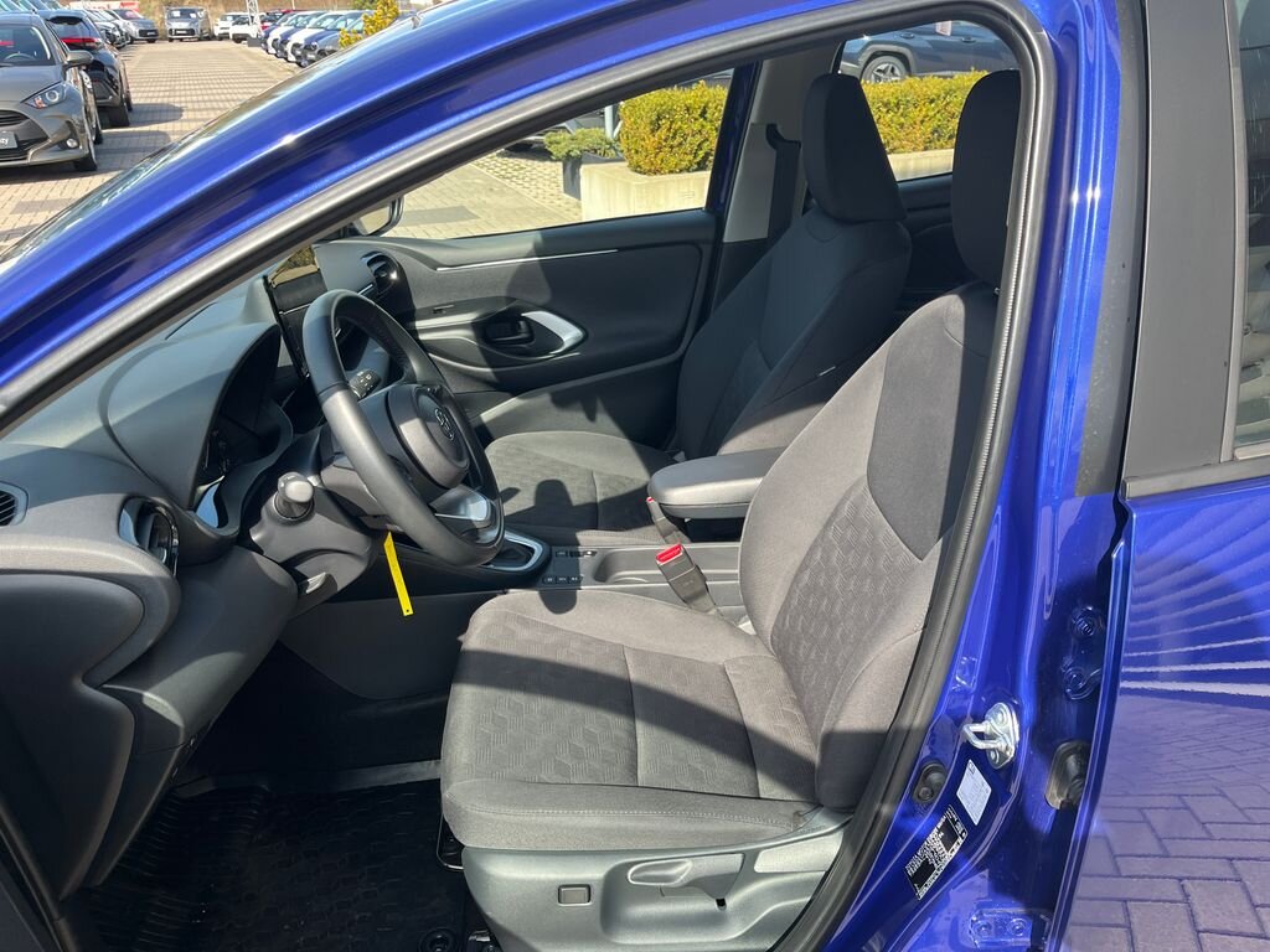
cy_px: 476
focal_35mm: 26
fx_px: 954
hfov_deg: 67.3
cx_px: 635
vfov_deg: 53.1
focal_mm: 5.1
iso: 50
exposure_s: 1/428
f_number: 1.6
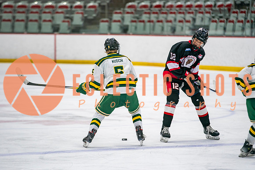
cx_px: 135
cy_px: 87
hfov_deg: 8.4
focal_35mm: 245
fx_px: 1734
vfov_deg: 5.6
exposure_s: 1/640
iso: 800
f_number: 2.8
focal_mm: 200
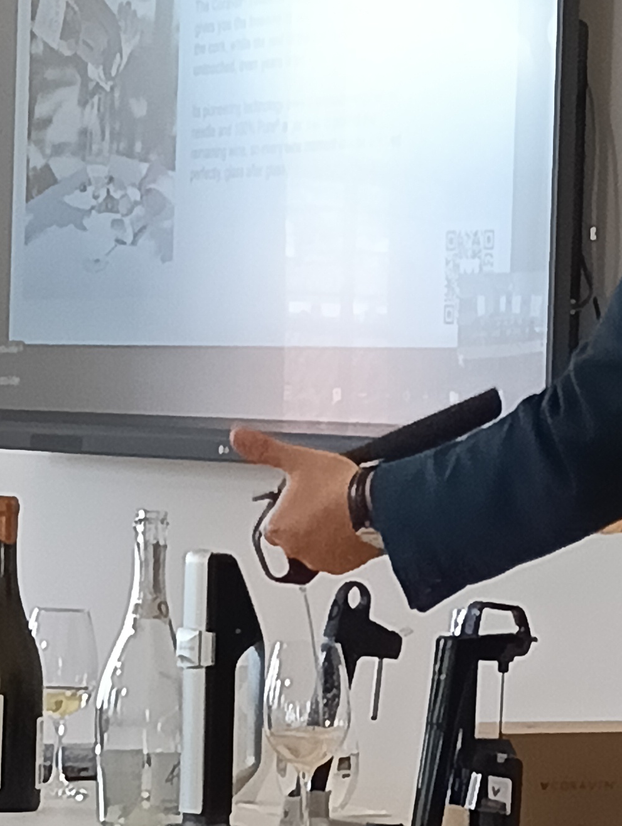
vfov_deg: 10.6
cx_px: 338
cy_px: 430
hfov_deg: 8.0
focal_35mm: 186
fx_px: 4445
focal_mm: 3.98
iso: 500
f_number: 1.8
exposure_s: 1/50
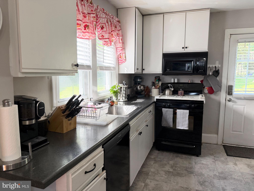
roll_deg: -0.7
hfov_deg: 71.6
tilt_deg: -6.4
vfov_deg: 56.8
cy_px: 96
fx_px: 176
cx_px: 127
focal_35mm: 24
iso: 200
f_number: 1.78
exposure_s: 1/204
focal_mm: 6.76
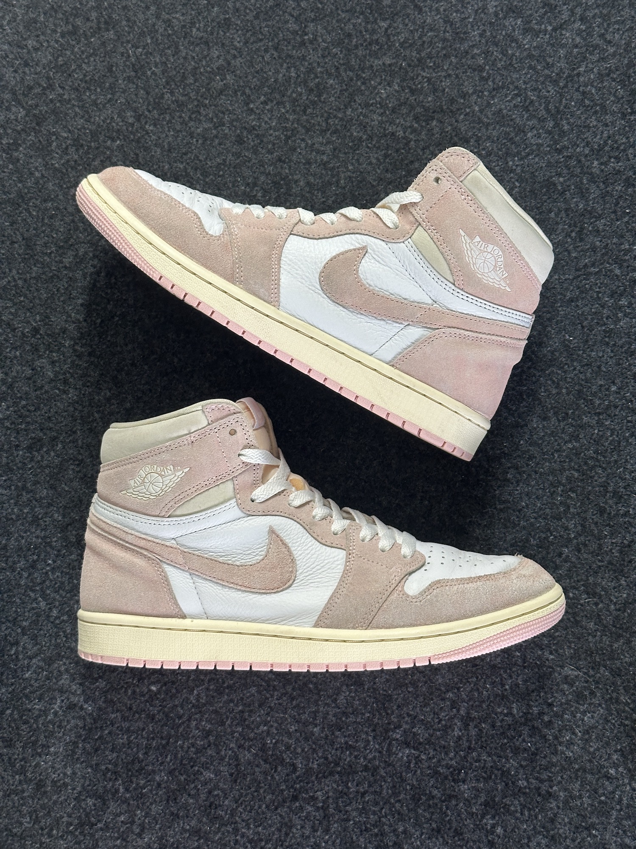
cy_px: 424
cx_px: 318
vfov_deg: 39.7
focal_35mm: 48
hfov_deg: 30.3
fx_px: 1176
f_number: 1.78
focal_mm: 6.86
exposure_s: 1/50
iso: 160
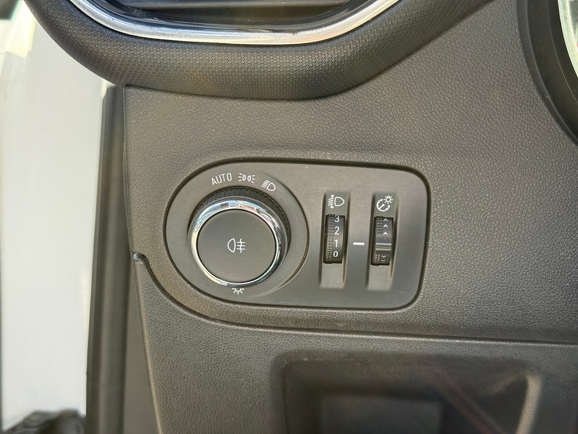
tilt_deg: -18.8
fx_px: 801
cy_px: 217
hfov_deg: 39.7
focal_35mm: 48
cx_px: 289
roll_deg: +0.1
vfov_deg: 30.3
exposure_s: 1/282
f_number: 1.78
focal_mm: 6.76
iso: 100
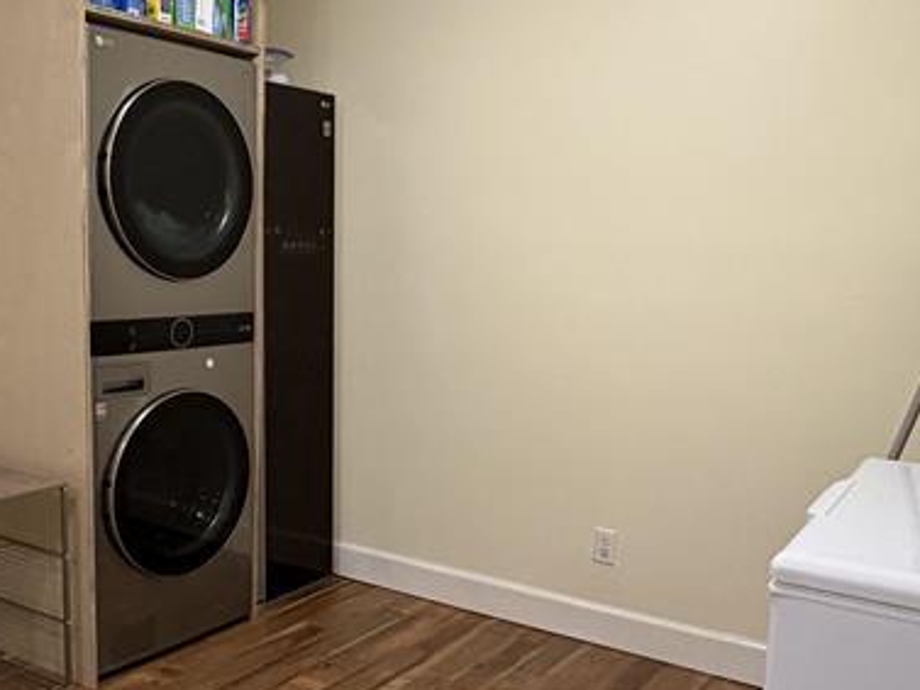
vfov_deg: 37.7
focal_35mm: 38
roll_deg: -1.1
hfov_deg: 48.7
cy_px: 390
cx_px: 376
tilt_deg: -8.6
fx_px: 1010
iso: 400
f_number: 2.2
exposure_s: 1/60
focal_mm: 2.22
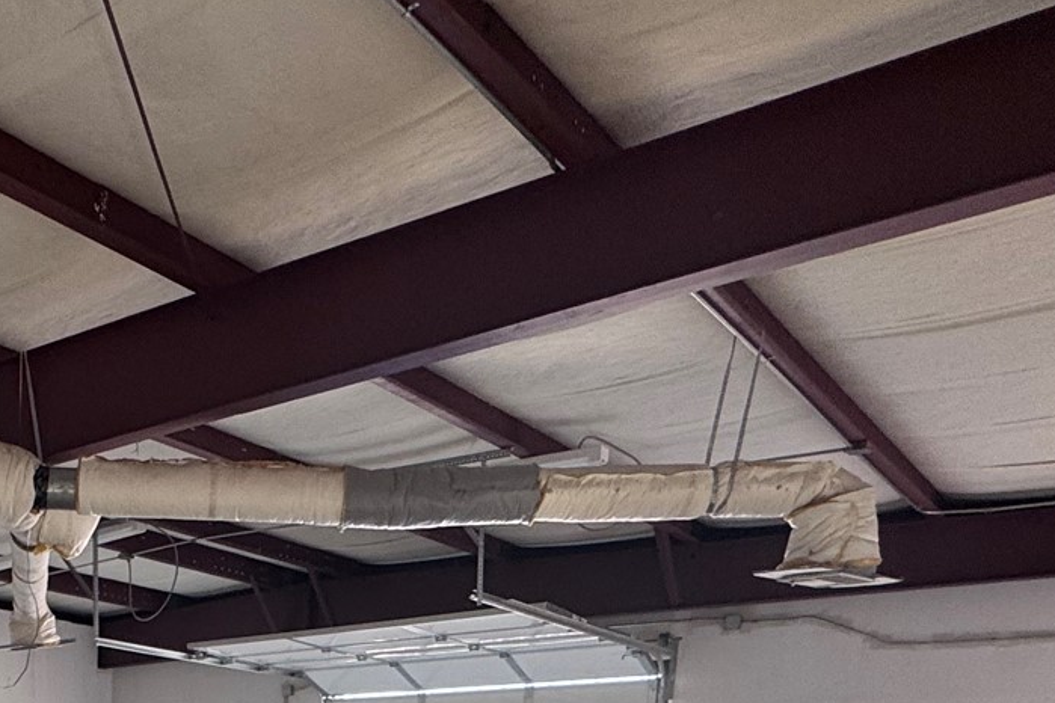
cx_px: 88
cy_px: 1023
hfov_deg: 43.8
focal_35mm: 40
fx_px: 1172
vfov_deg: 25.9
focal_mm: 2.22
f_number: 2.2
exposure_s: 1/99
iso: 80
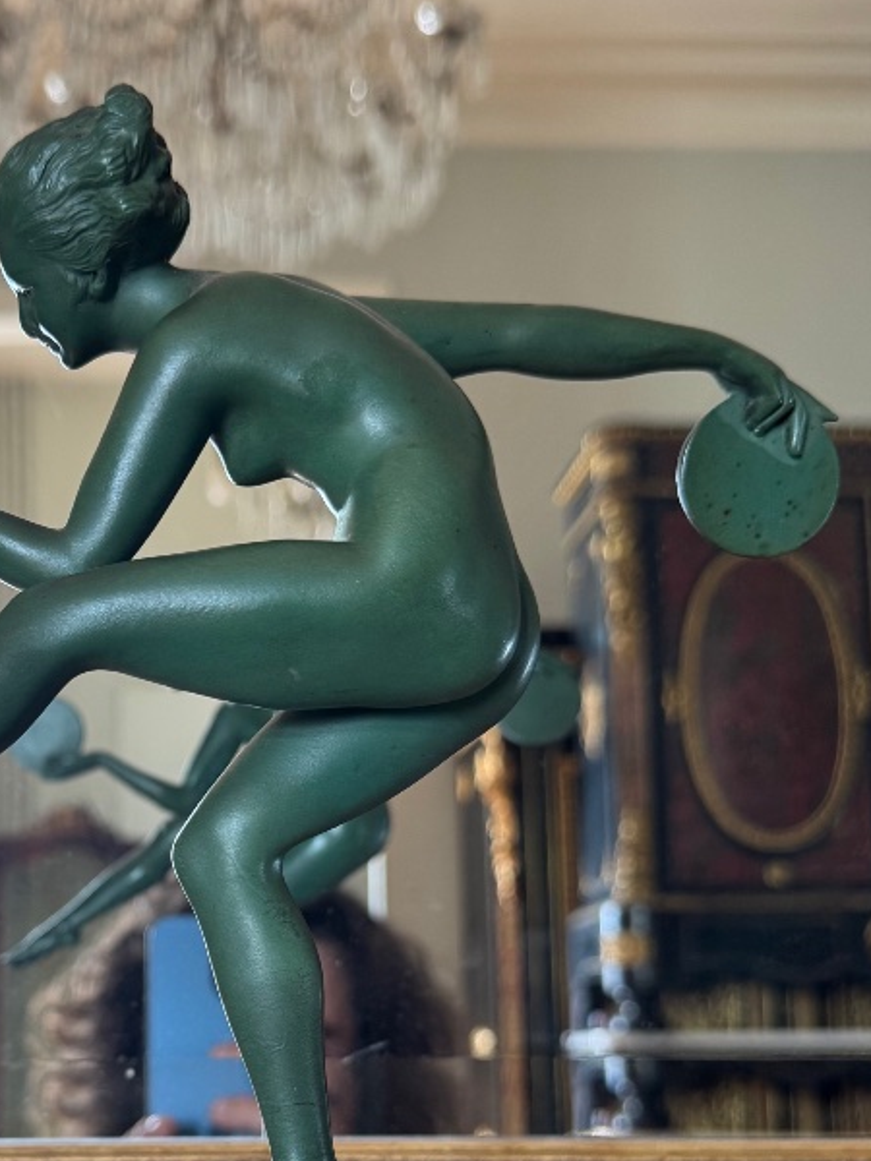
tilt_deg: +1.6
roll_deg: +0.3
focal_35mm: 48
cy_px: 875
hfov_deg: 29.9
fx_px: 1610
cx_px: 240
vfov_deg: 38.6
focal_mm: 6.76
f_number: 1.78
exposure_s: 1/104
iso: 200
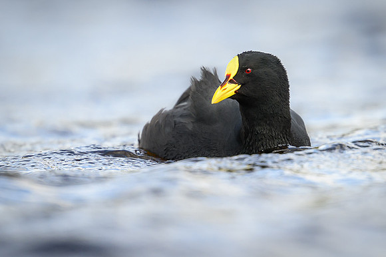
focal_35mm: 1182
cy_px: 77
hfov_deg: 1.7
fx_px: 12668
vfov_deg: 1.2
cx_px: 280
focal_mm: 560
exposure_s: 1/3200
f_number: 4
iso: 800
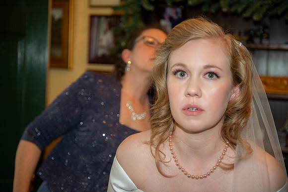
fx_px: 480
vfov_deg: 22.6
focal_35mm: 60
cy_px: 96
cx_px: 144
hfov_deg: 33.4
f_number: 2.8
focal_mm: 60
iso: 320
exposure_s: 1/60
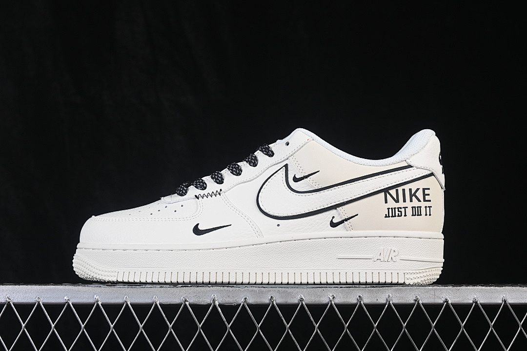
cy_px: 176
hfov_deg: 27.0
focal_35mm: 75
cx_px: 264
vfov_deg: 18.2
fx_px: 1098
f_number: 8
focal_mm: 50
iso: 160
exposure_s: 1/80
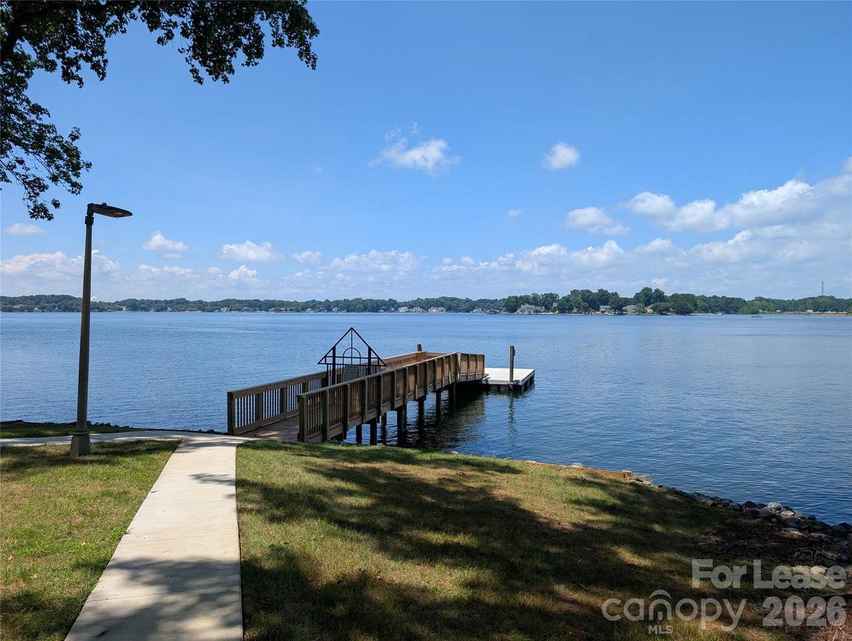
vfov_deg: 56.9
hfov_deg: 71.5
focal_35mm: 24
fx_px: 592
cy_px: 320
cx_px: 426
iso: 21
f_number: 1.68
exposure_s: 1/1250
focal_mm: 6.9
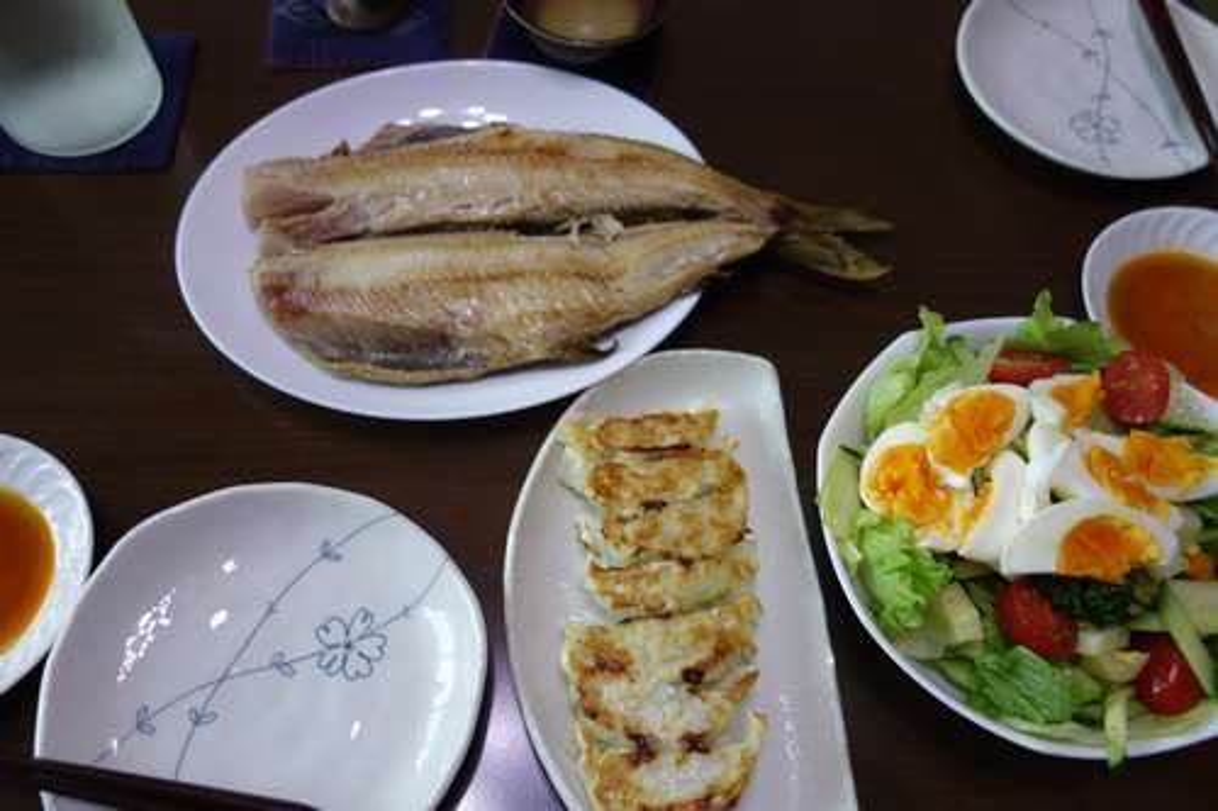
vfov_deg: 46.4
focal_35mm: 28
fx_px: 947
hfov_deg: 65.5
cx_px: 609
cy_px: 406
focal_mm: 10.4
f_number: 1.8
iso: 125
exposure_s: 1/30
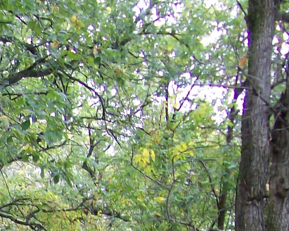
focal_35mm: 129
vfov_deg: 11.3
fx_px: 1103
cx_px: -218
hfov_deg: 13.5
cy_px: 375
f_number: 2.7
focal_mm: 6
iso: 80
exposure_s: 1/39.2
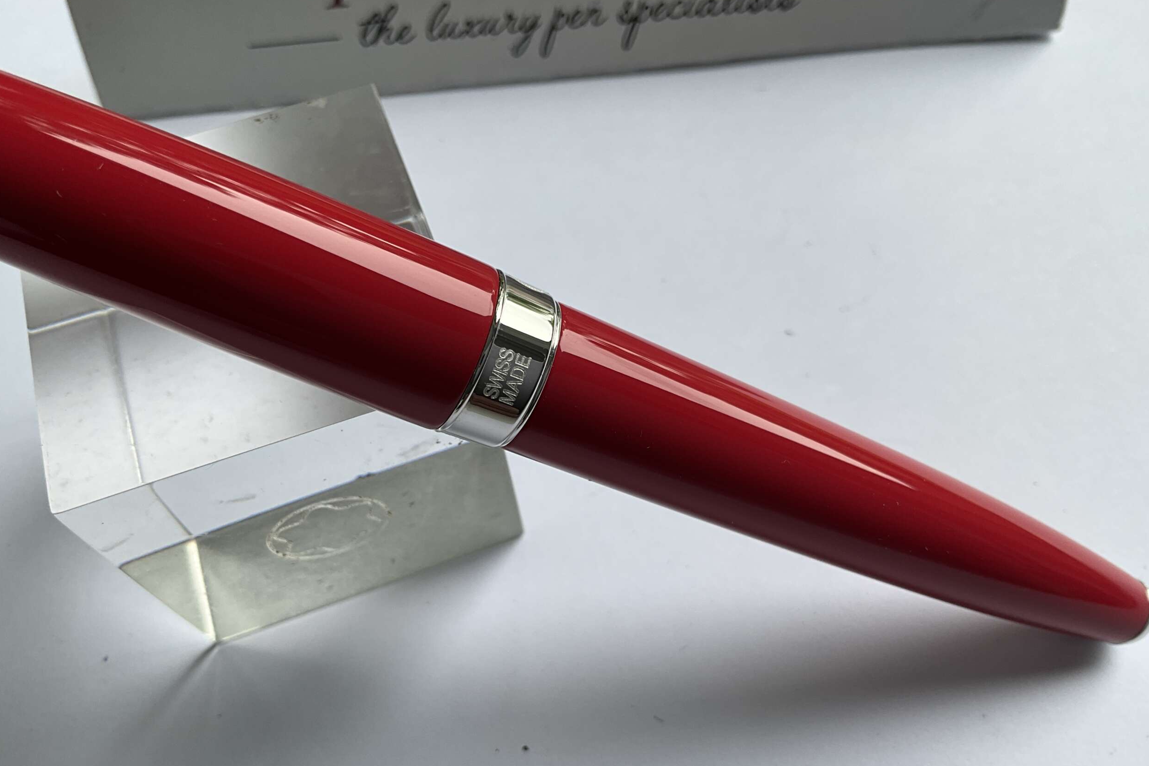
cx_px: 566
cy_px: 437
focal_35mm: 31
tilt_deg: -62.7
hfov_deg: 60.3
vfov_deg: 42.2
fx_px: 989
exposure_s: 1/130
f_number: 1.8
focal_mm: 3
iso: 16
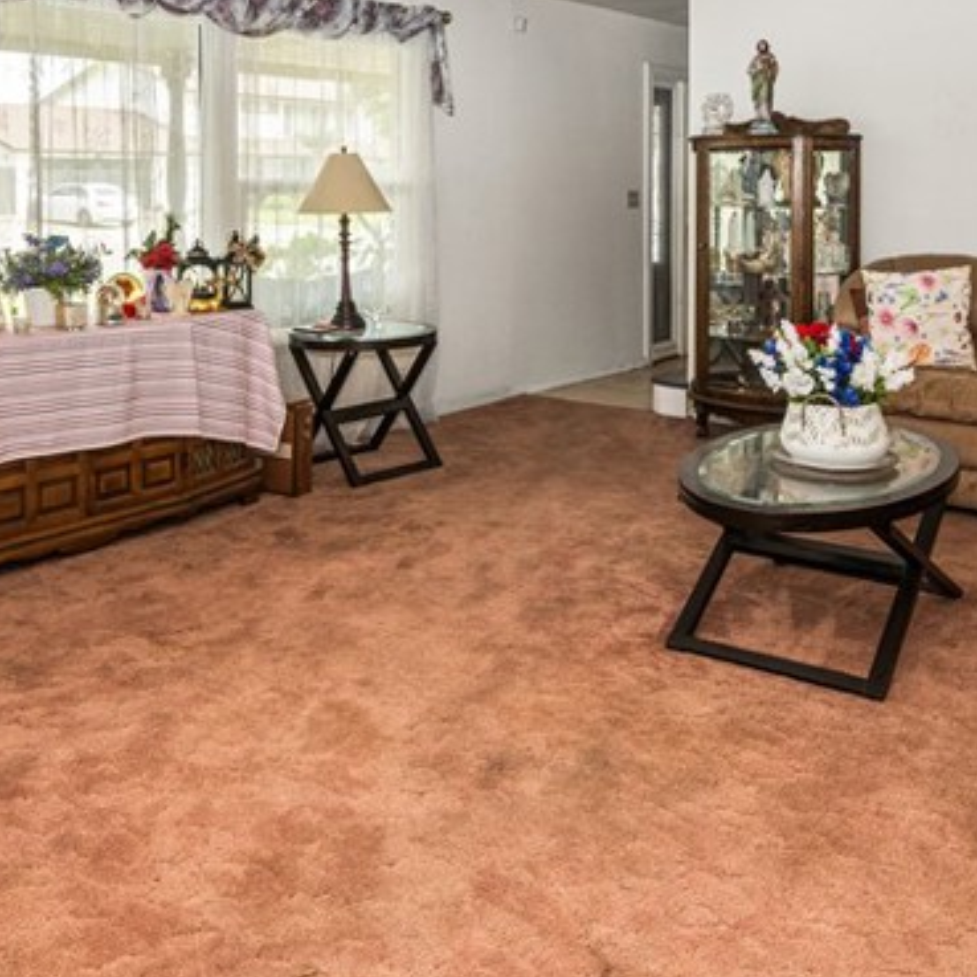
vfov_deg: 46.6
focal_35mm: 33
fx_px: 1054
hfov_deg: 49.7
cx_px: 442
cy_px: 169
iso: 64
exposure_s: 1/1.67
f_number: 5.6
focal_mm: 14
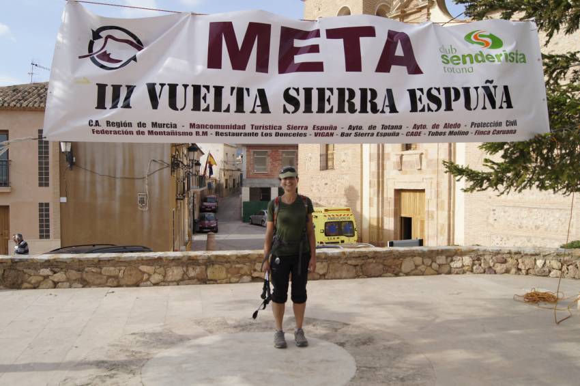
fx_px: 531
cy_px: 193
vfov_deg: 39.9
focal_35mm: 33
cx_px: 290
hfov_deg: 57.3
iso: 200
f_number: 5
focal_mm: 22
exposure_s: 1/800
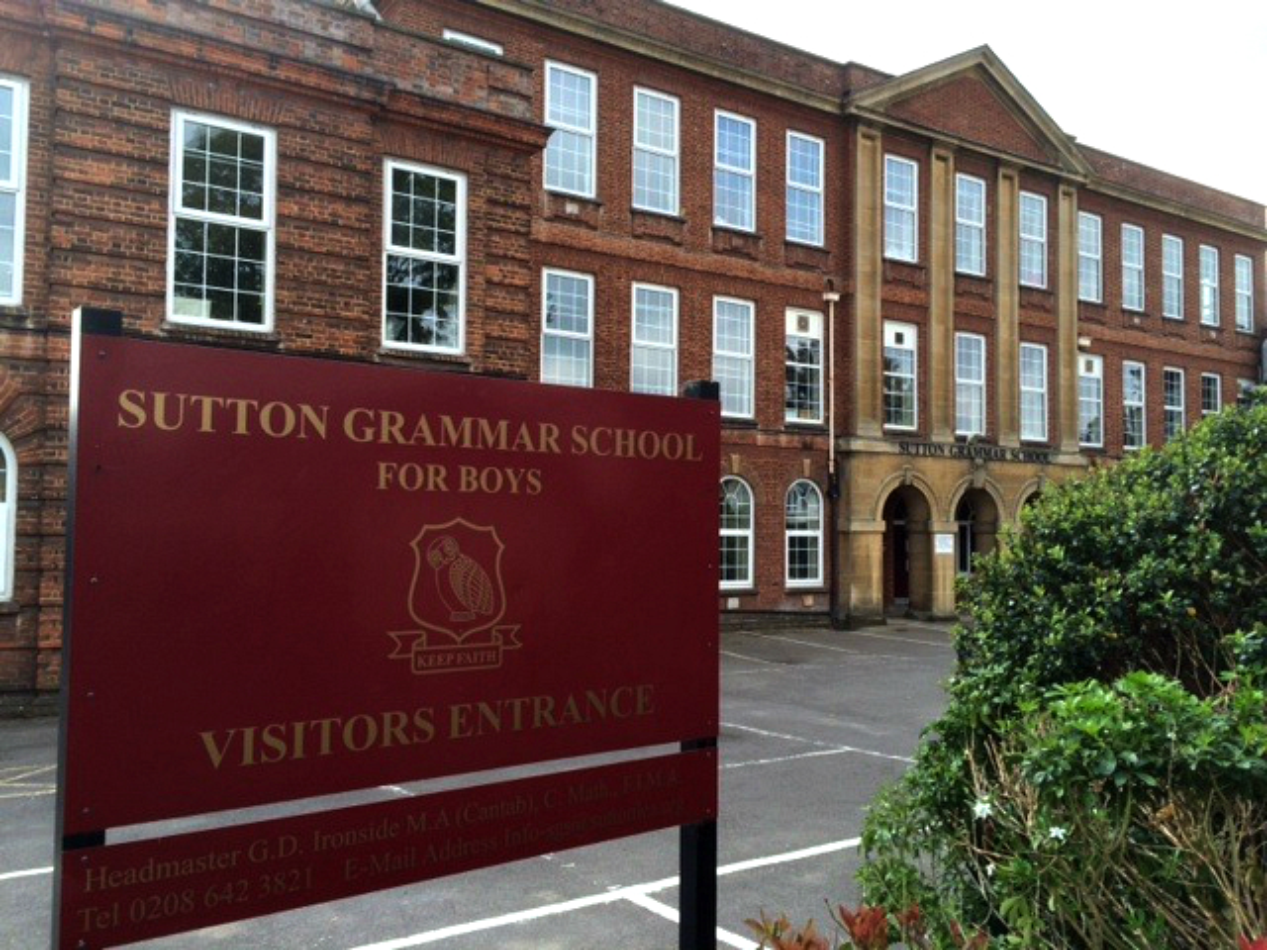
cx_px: 634
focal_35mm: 30
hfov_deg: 60.0
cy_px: 475
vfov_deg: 46.8
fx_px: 1098
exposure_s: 1/612
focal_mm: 4.12
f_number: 2.2
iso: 32
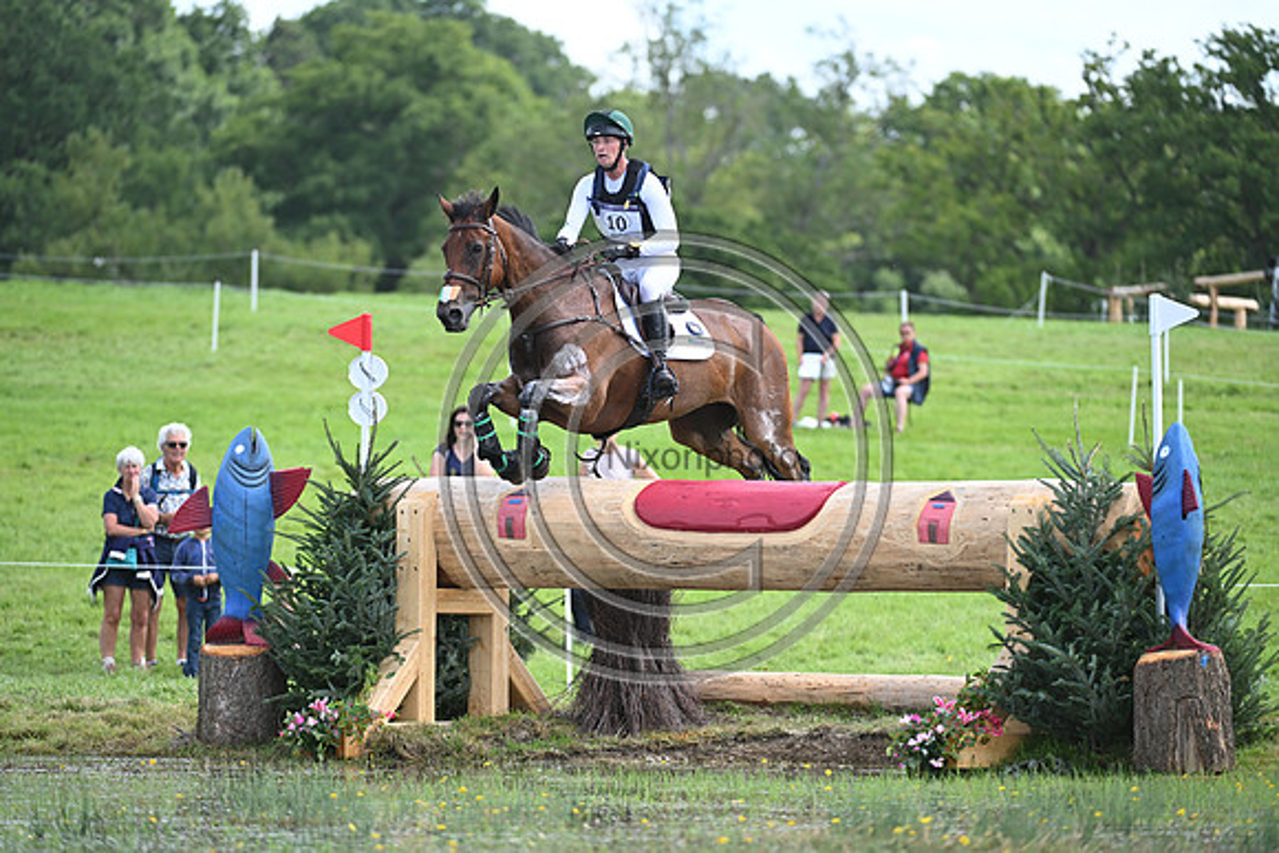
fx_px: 9239
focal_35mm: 260
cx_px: 640
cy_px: 426
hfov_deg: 7.9
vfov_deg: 5.3
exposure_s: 1/1600
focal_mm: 260
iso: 800
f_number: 5
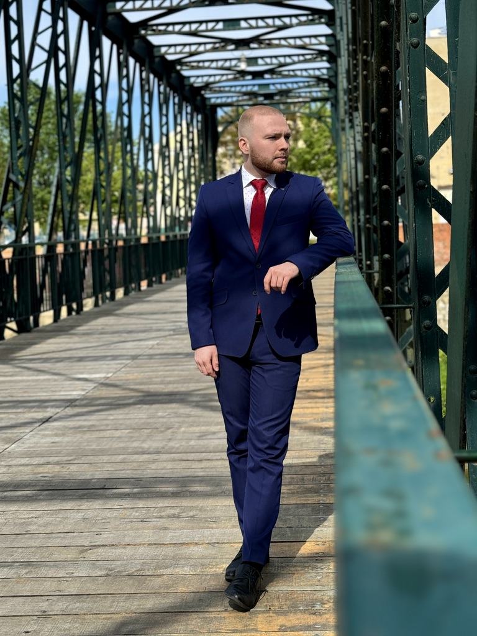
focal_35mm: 48
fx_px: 882
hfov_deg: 30.3
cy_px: 318
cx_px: 238
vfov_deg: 39.7
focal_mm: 6.76
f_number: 1.78
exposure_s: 1/2833
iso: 64
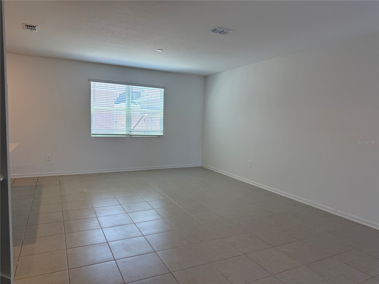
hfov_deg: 71.6
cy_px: 142
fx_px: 263
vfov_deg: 56.8
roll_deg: -2.2
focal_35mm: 24
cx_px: 190
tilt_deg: -5.4
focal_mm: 6.76
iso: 100
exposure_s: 1/232
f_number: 1.78
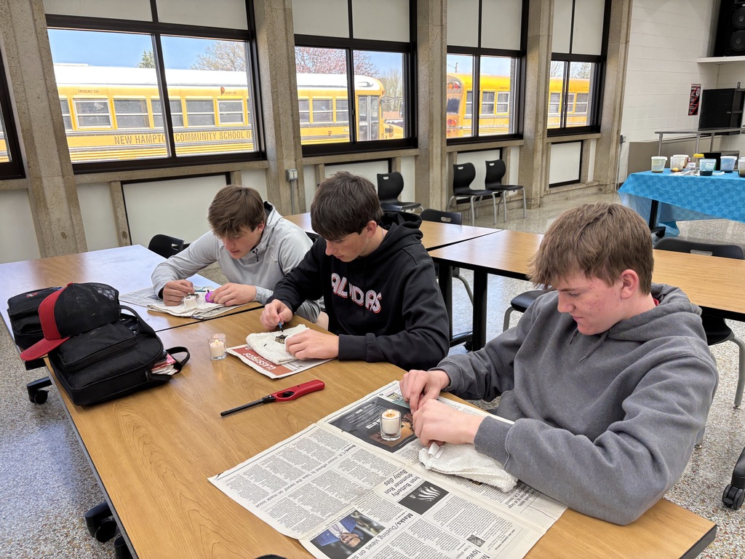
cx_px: 372
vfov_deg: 53.1
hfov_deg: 67.3
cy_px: 280
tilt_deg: -15.6
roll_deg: +2.5
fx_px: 560
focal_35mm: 26
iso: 80
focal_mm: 5.96
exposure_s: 1/60
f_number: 1.6
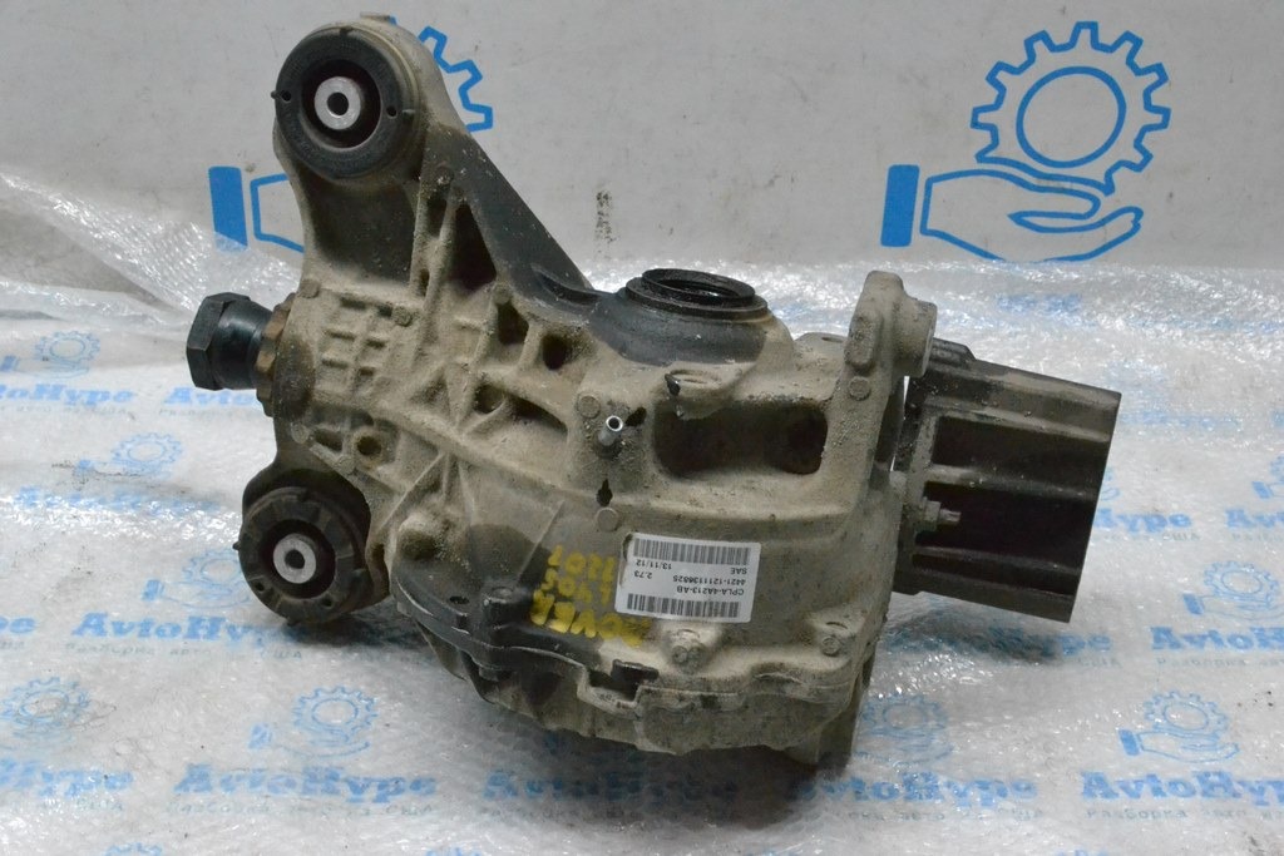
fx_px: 1819
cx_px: 642
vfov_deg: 26.5
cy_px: 428
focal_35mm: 51
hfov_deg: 38.9
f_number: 11
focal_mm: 34
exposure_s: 1/160
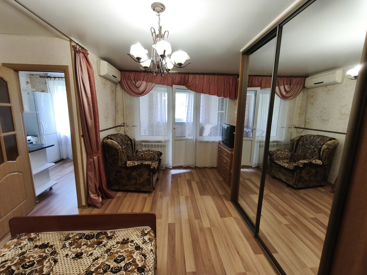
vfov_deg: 81.7
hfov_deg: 98.2
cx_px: 184
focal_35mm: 15
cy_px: 138
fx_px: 159
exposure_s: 1/33.3
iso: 160
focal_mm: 1.91
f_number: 2.2
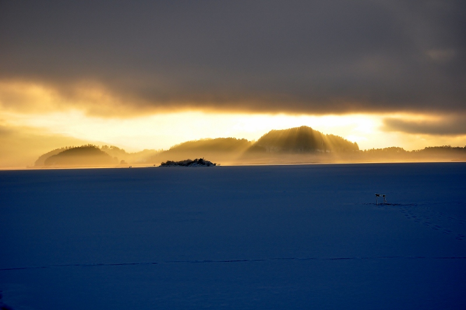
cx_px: 233
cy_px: 155
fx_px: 969
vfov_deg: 18.1
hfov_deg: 27.0
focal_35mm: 75
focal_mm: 50
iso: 200
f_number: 9
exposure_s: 1/320
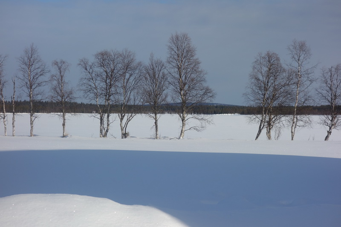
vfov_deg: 18.2
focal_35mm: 75
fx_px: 710
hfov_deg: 27.0
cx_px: 170
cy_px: 114
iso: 125
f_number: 6.3
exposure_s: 1/800
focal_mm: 27.86
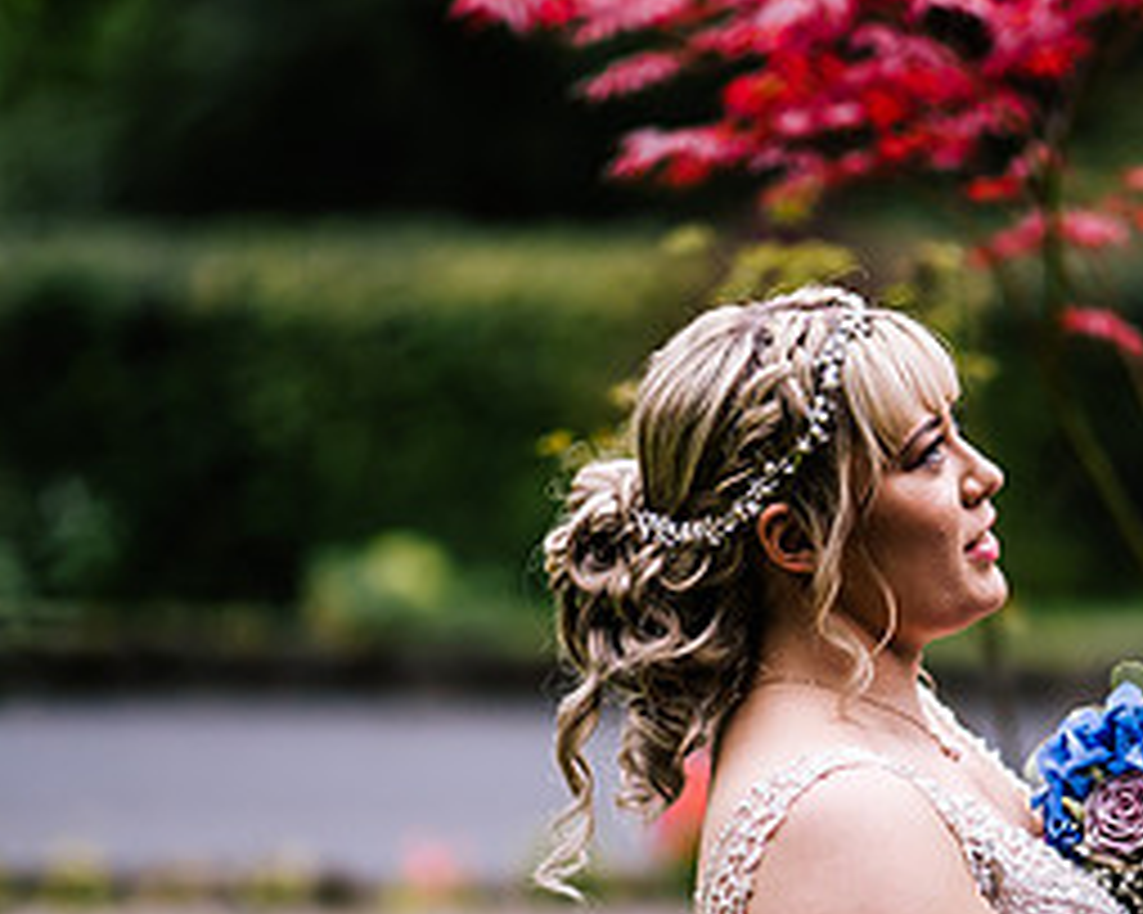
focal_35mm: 182
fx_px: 6154
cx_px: 940
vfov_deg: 8.5
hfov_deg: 10.6
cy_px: 723
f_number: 1.4
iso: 400
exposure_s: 1/250
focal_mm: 85
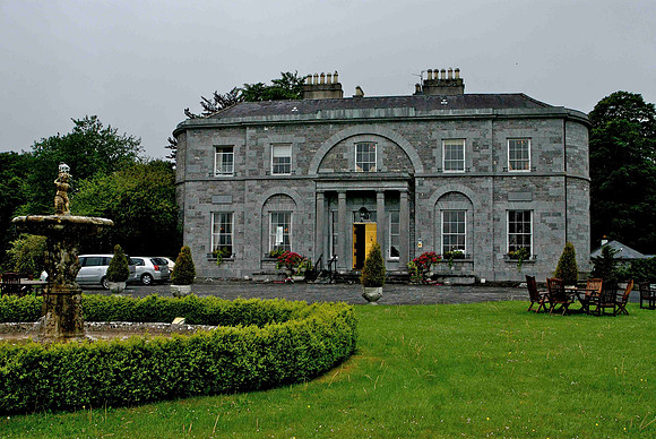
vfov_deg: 37.0
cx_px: 328
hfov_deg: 53.1
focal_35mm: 36
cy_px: 220
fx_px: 657
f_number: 11
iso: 800
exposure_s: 1/500
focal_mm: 24
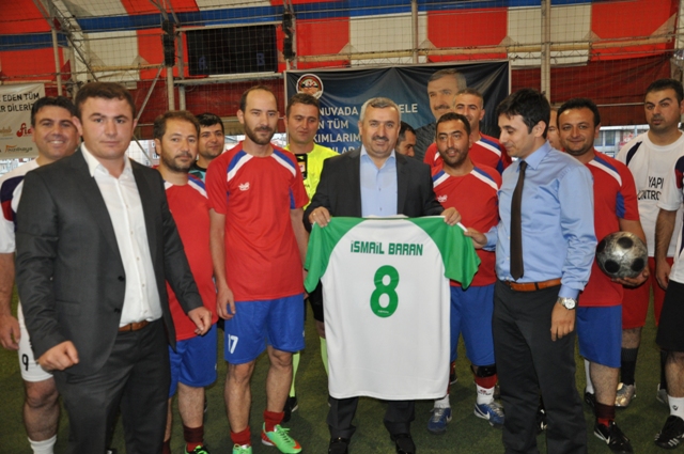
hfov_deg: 59.6
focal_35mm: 32
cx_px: 342
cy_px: 227
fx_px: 598
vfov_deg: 41.6
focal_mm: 21
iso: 800
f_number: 3.8
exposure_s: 1/60
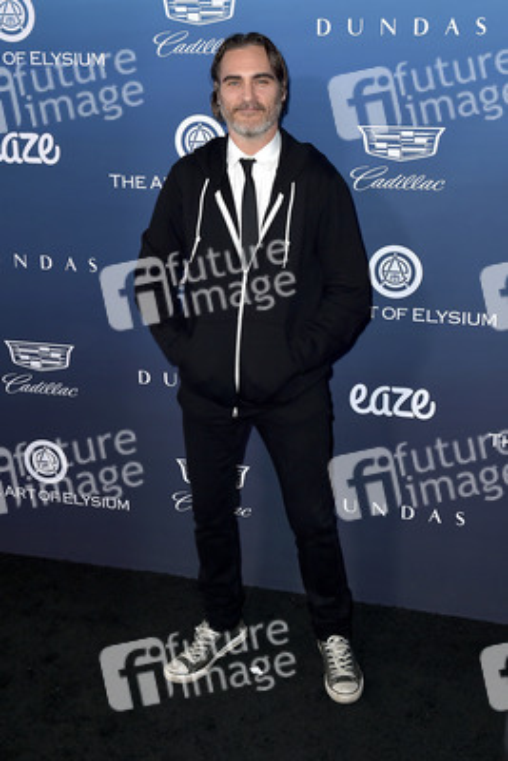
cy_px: 380
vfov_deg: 50.7
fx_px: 804
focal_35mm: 38
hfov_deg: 35.1
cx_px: 254
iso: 250
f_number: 5.6
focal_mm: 38
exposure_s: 1/250
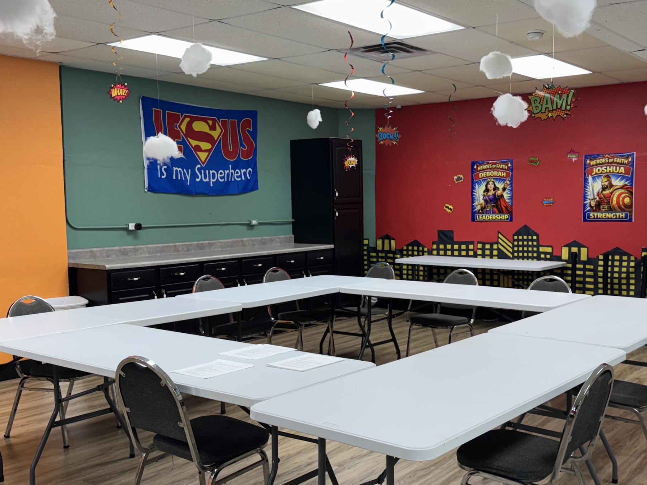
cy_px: 271
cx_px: 366
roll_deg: +0.7
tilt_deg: -6.2
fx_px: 748
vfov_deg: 35.9
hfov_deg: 46.7
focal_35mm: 40
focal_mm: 6.76
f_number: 1.78
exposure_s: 1/120
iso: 80
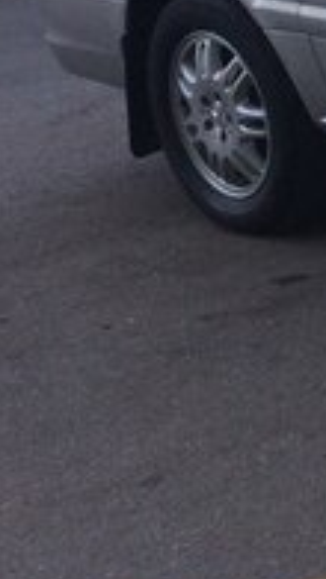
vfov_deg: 19.1
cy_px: -70
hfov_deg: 9.4
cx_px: 922
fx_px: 1641
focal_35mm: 107
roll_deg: +7.2
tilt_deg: -10.8
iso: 32
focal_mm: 4.15
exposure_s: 1/451
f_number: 2.2
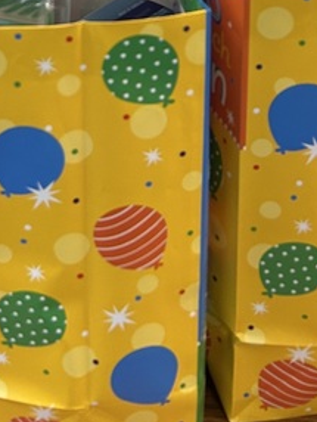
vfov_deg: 17.4
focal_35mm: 93
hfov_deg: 15.8
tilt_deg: -17.7
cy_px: -323
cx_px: 41
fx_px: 1134
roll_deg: -0.1
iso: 100
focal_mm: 5.7
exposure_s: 1/60
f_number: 1.5
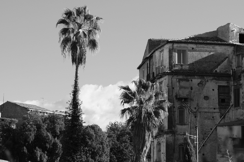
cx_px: 122
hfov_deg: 15.8
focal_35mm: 130
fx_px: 881
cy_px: 81
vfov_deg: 10.5
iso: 400
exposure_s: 1/200
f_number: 11
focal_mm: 86.4
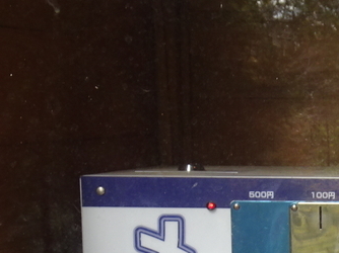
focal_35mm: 133
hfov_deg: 13.5
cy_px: 288
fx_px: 1302
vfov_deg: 11.0
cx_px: 583
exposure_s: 1/60
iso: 80
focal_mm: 6.37
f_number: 4
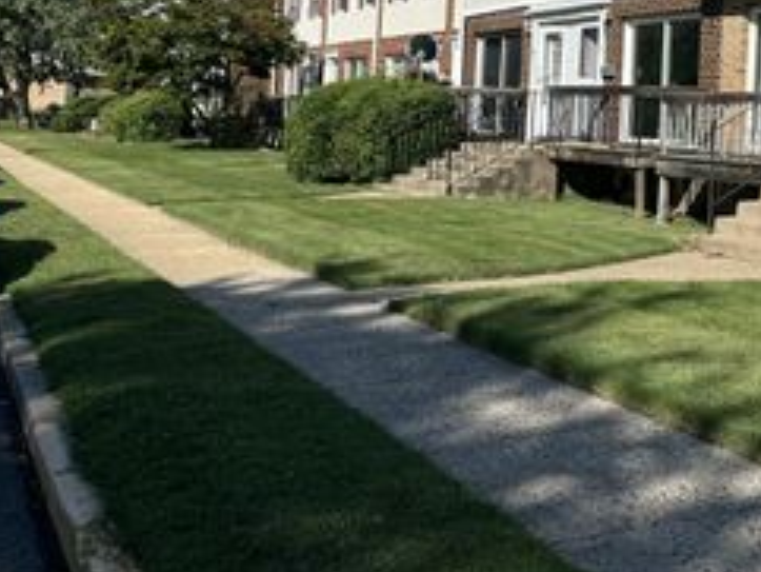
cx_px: 704
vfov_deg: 26.2
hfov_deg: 33.4
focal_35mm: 54
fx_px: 1188
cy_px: 65
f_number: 1.6
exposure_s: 1/5319
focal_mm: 5.1
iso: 50
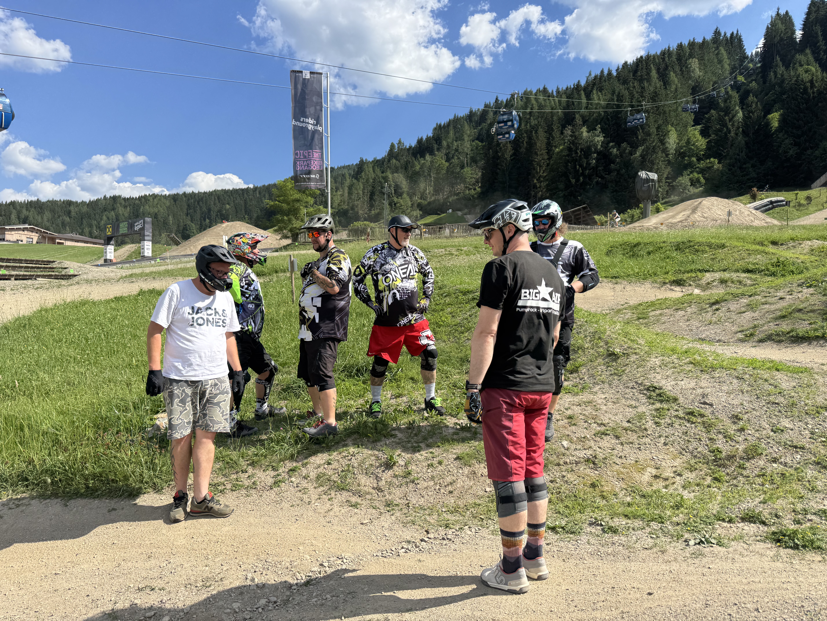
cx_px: 414
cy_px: 310
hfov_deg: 71.6
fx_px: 573
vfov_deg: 56.8
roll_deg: -0.7
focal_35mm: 24
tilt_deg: +2.3
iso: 80
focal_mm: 6.76
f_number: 1.78
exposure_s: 1/3597
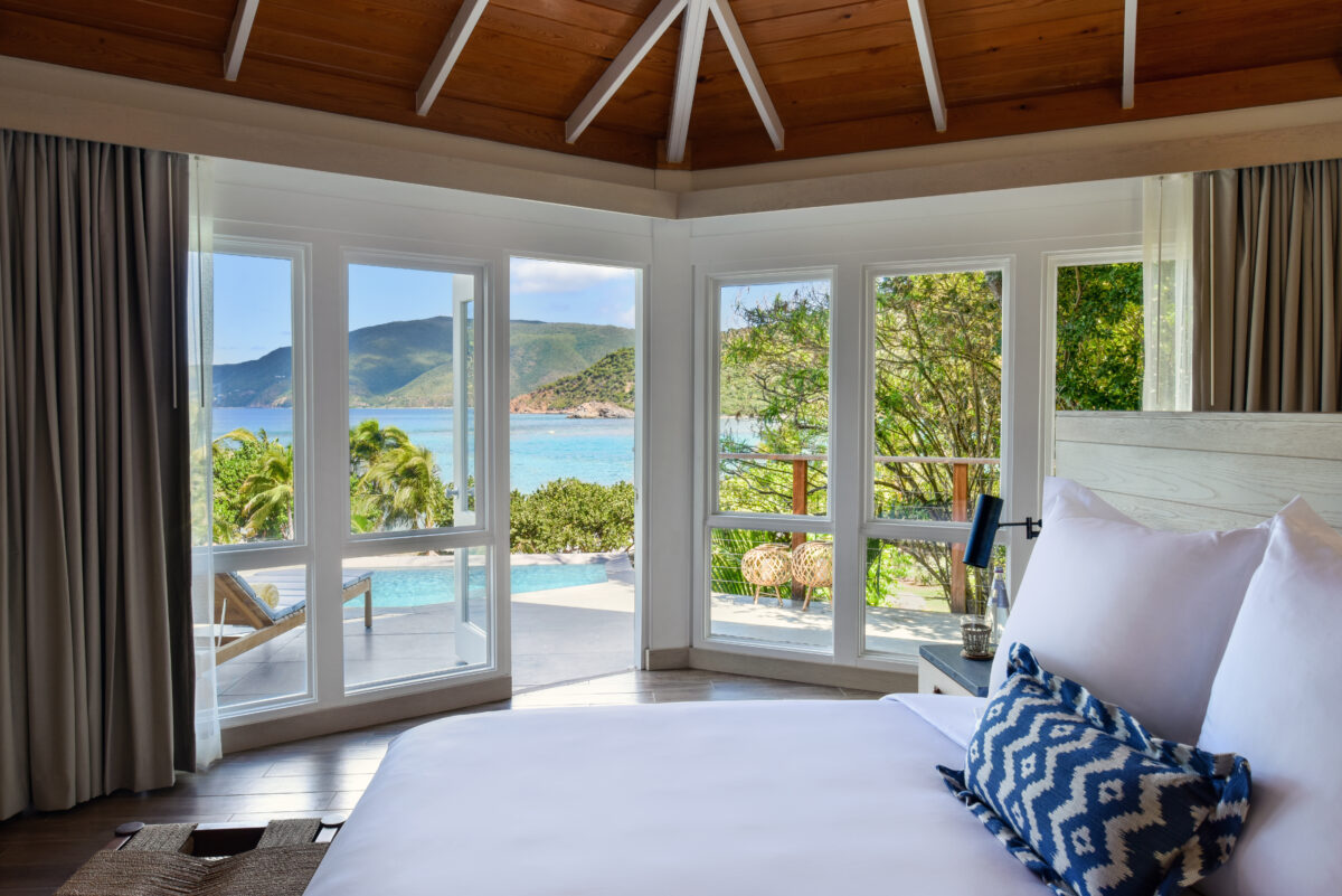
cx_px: 671
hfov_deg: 71.5
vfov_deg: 51.3
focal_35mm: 25
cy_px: 448
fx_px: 932
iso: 400
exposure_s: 1/250
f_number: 16
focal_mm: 25
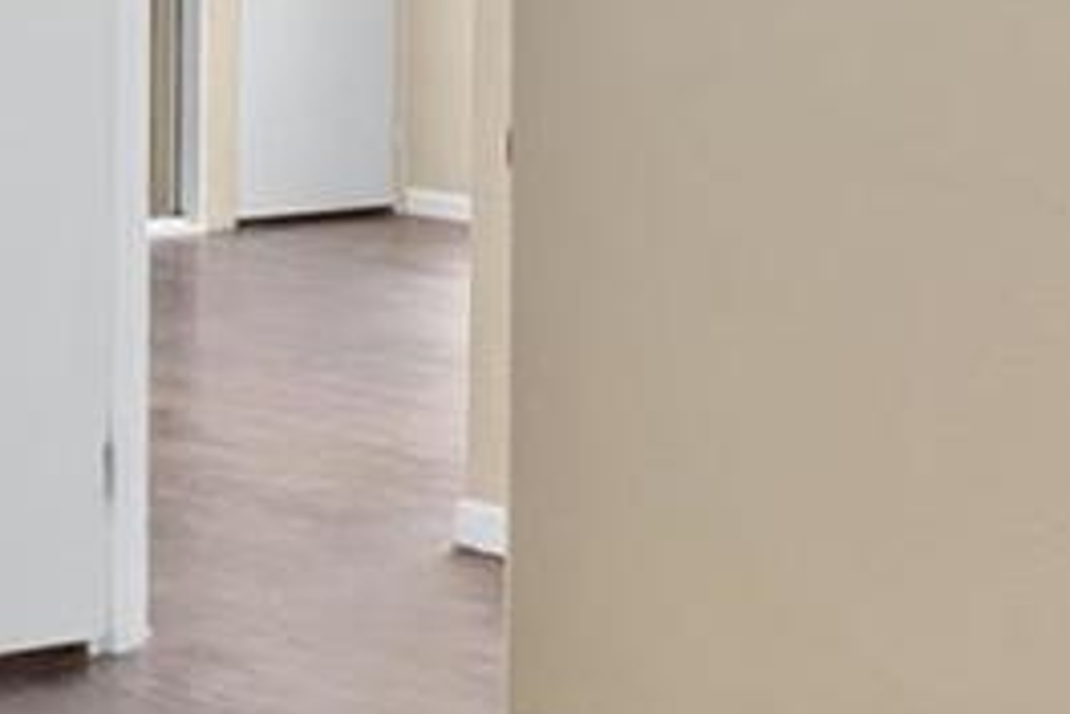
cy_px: -154
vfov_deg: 13.7
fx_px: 2883
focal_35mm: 97
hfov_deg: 20.2
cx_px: -69
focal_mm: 8
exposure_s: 1/2.5
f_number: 8
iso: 400
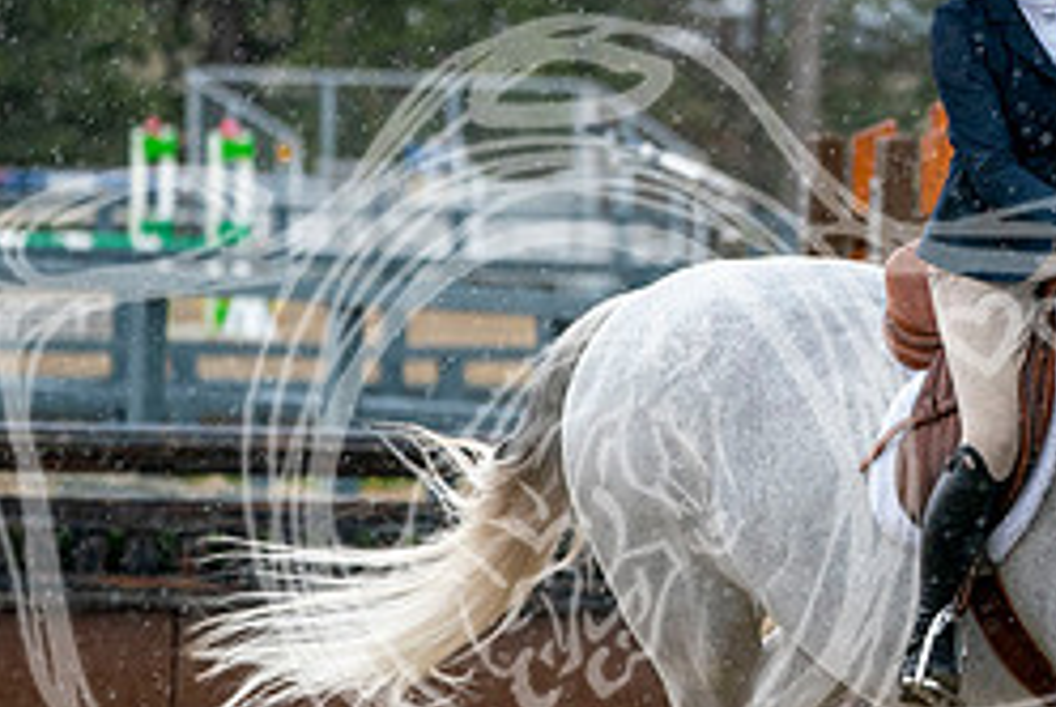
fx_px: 13715
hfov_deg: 4.4
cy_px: 424
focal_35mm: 467
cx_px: 1197
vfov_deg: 3.0
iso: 2000
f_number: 5.6
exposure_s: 1/1250
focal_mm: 200
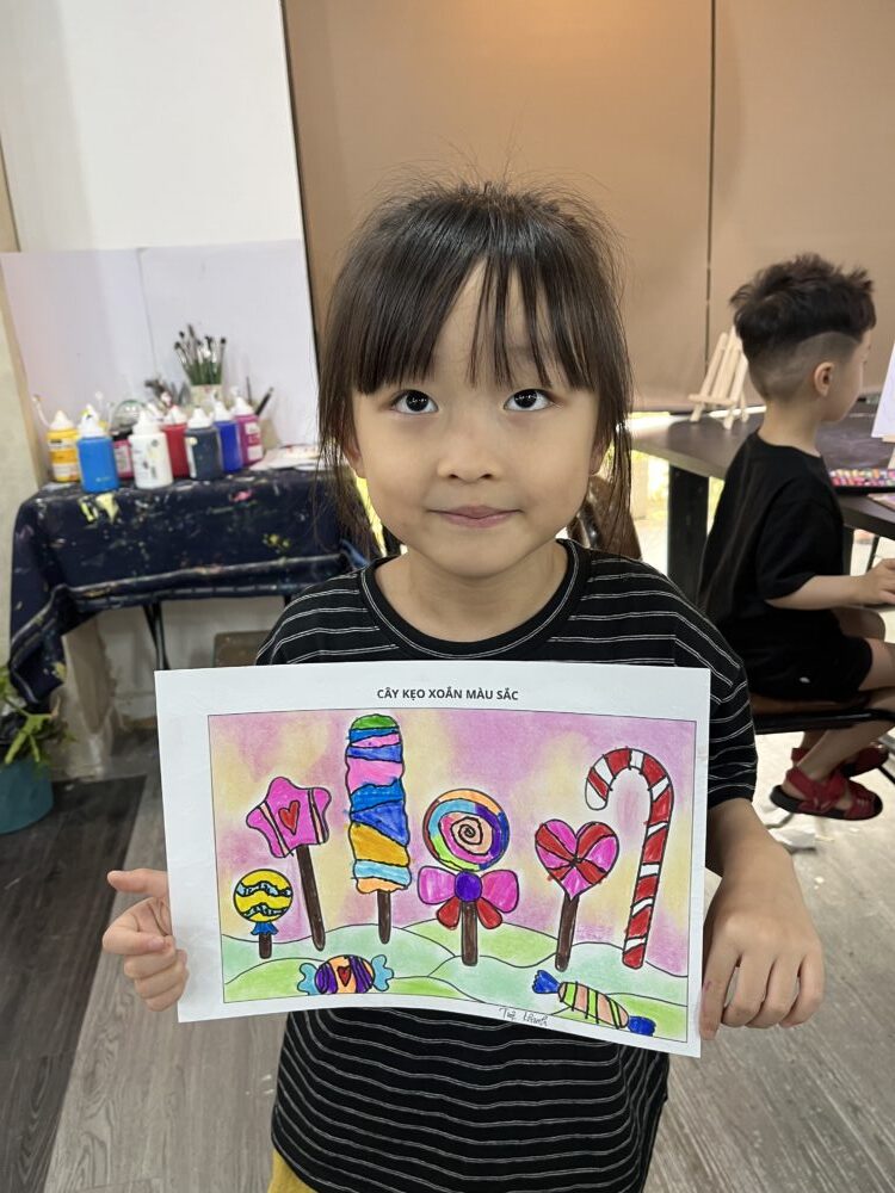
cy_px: 596
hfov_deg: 53.1
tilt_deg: -17.8
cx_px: 448
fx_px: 896
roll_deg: +4.4
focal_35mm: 26
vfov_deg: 67.3
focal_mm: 5.1
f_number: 1.6
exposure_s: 1/94
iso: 125
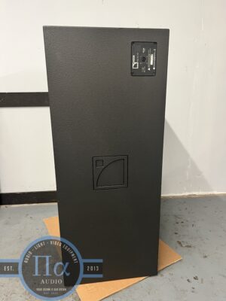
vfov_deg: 67.3
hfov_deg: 53.1
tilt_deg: -14.9
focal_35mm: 26
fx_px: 226
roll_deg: +0.3
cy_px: 150
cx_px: 113
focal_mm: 5.7
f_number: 1.5
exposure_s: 1/33
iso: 400
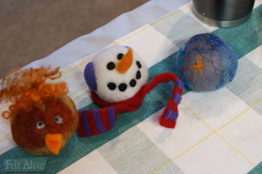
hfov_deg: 27.0
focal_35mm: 75
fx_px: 545
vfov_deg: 18.2
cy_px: 87
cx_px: 131
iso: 400
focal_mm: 50
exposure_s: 1/8
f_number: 5.6
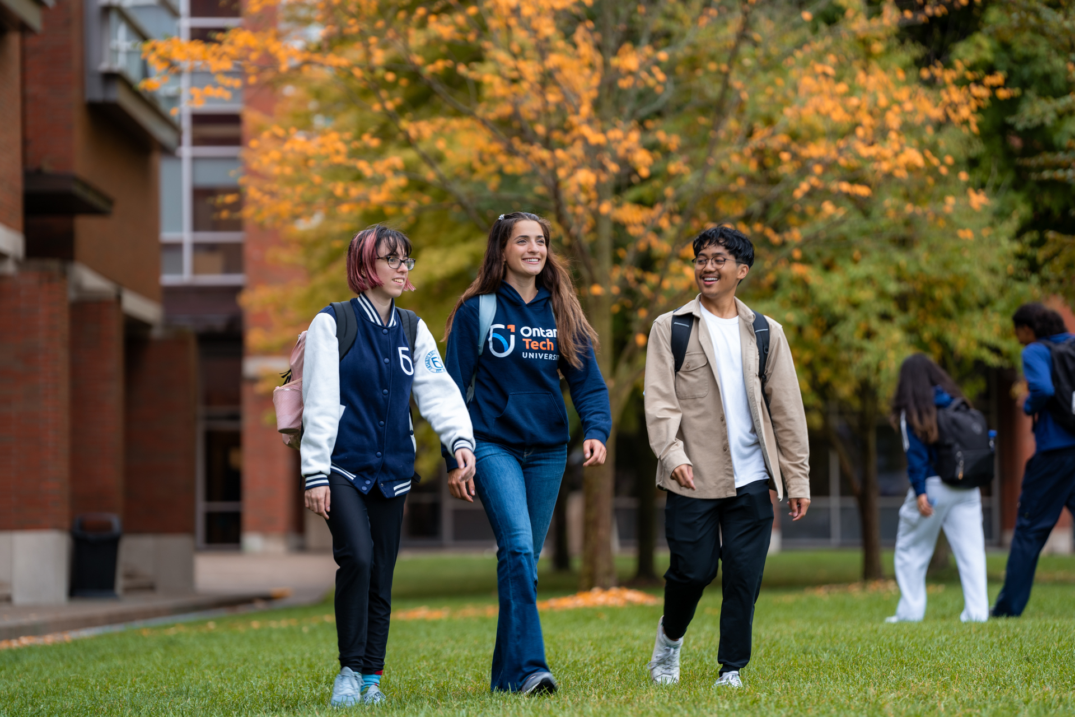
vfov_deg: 9.7
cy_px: 358
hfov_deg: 14.4
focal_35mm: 142
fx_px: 4240
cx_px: 538
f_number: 2.8
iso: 100
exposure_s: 1/125
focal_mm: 142
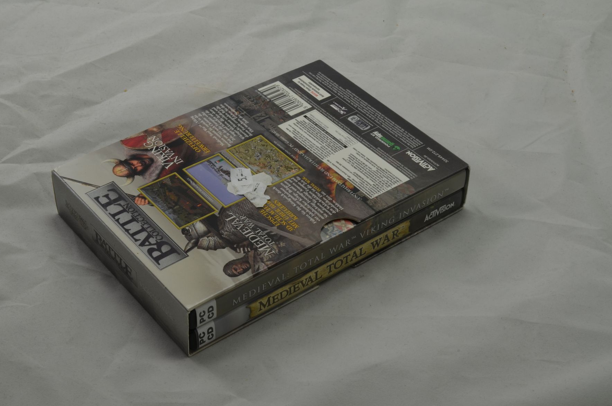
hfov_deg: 32.9
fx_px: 1035
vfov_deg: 22.2
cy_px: 205
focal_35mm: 61
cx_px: 306
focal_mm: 40
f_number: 20
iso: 100
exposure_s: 1/3
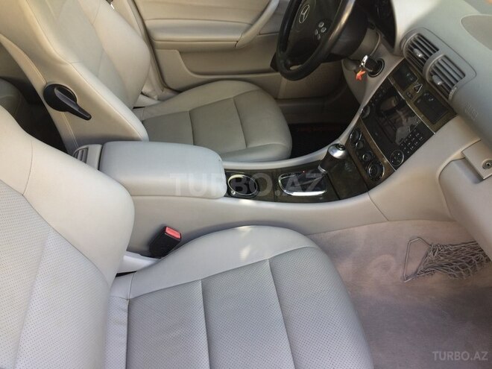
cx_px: 246
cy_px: 184
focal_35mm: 29
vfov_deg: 48.2
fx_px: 412
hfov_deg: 61.7
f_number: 2.2
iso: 32
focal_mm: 4.15
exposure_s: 1/50
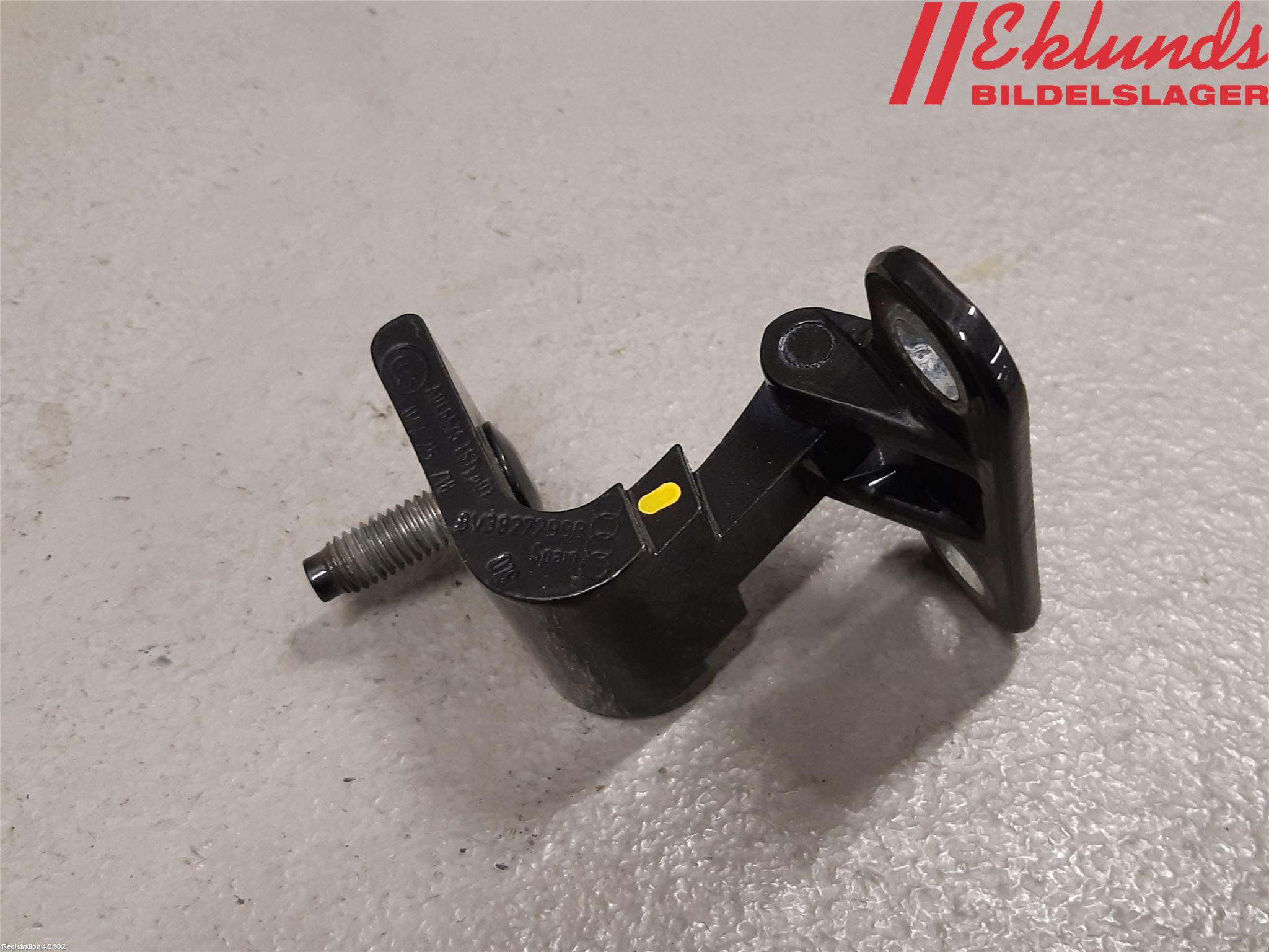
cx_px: 634
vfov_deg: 53.1
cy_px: 476
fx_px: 953
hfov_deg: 67.3
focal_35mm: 26
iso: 125
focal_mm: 3.93
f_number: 1.7
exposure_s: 1/50
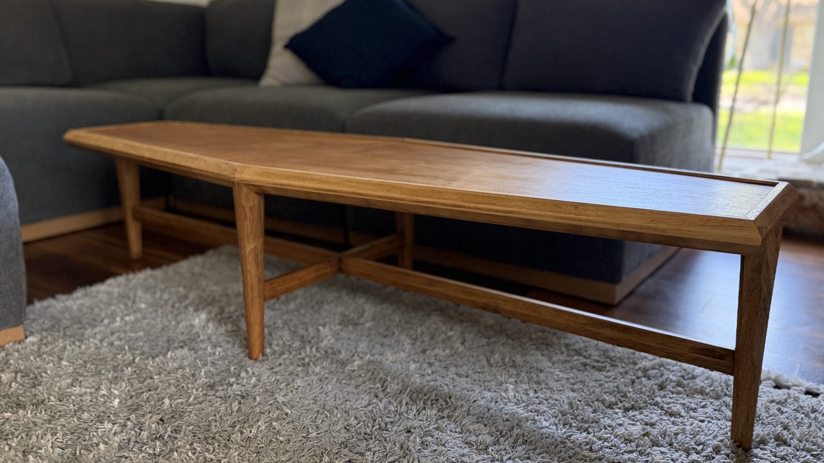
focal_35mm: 29
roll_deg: +0.6
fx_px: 634
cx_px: 443
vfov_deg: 40.1
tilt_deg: -12.9
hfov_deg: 66.0
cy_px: 194
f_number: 1.78
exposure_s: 1/60
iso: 320
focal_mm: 6.76
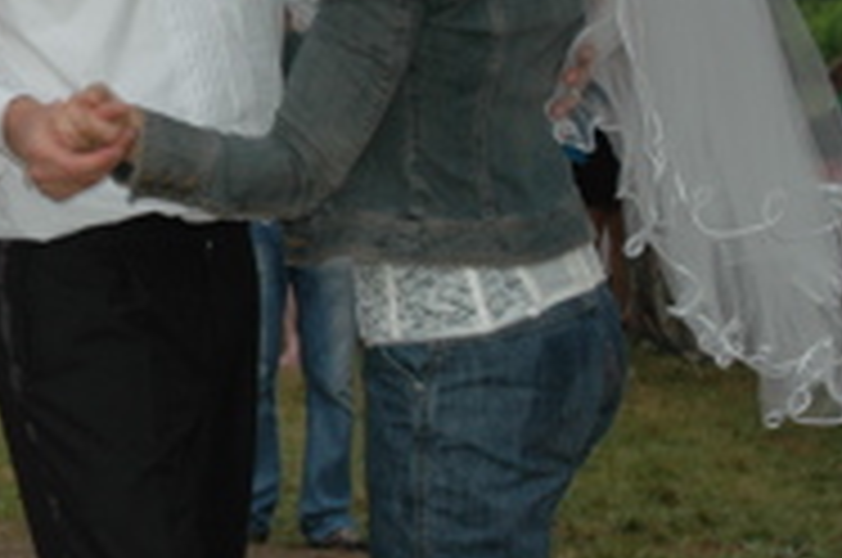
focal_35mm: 149
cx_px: -432
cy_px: 88
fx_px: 3472
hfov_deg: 13.1
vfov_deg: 9.2
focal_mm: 29
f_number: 4
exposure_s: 1/125
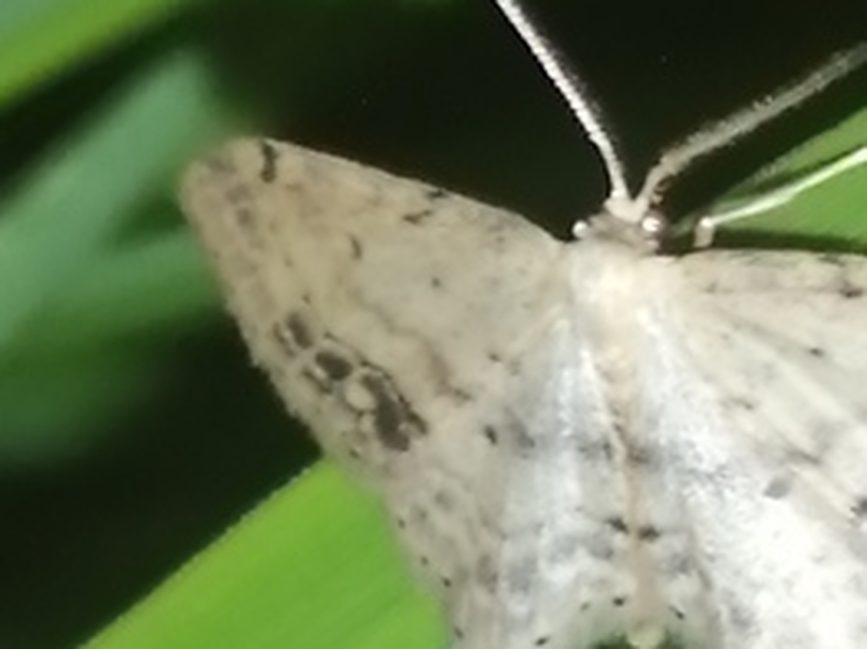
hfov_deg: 7.8
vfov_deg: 5.8
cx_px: 557
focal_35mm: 253
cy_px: 768
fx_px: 6334
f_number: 1.8
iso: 100
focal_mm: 3.46
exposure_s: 1/33.3
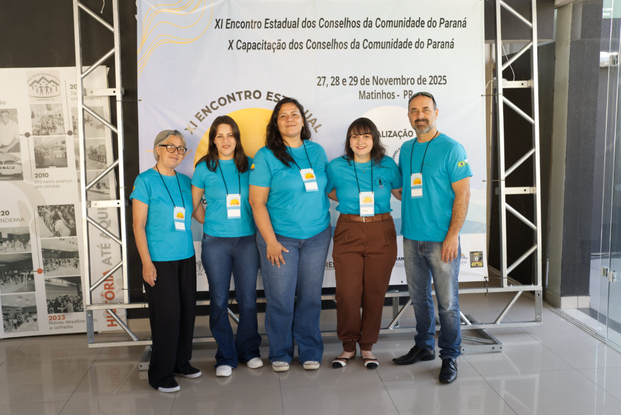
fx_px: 604
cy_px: 208
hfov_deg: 54.4
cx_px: 310
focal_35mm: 35
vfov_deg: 37.9
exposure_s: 1/100
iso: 400
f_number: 4
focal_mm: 35
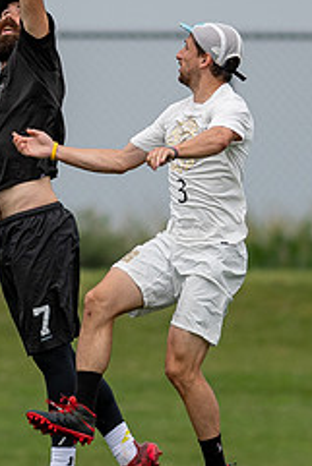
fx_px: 20548
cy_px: 114
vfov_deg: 1.3
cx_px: 78
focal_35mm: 1583
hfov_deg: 0.9
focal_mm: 300
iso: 125
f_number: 2.8
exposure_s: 1/3200
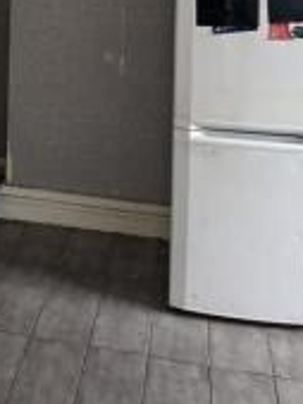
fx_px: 723
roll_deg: -3.0
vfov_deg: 28.7
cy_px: -25
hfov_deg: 22.9
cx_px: 14
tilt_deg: -7.7
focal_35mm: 62
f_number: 1.78
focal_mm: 6.76
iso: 800
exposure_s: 1/51
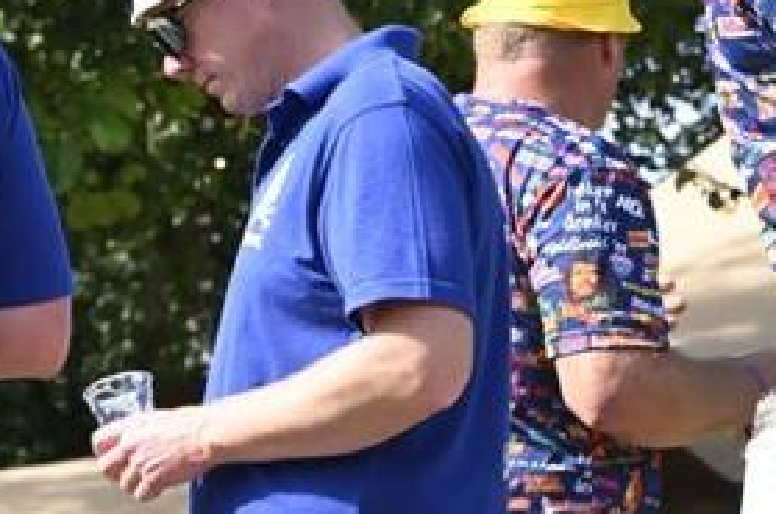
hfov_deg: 8.2
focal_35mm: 249
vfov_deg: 5.5
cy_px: 343
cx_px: -175
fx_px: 5358
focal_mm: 70
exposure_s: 1/1000
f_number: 8
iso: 1000
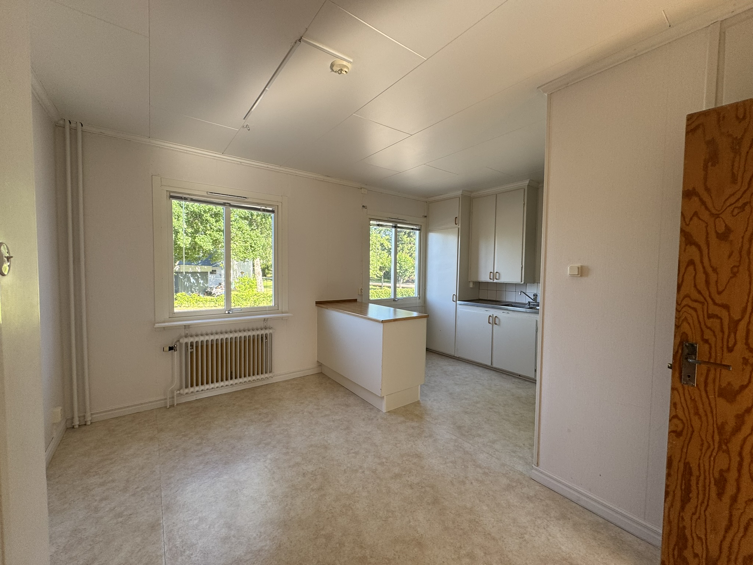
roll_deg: -0.5
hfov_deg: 102.1
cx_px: 376
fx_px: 305
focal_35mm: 14
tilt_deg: -3.6
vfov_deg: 85.7
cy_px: 282
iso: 64
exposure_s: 1/99
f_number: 2.2
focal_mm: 2.22
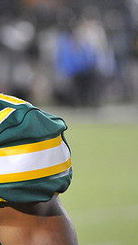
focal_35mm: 325
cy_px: 72
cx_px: -127
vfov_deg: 6.6
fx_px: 2111
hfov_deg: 3.7
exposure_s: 1/160
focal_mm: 135
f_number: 4
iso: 4000
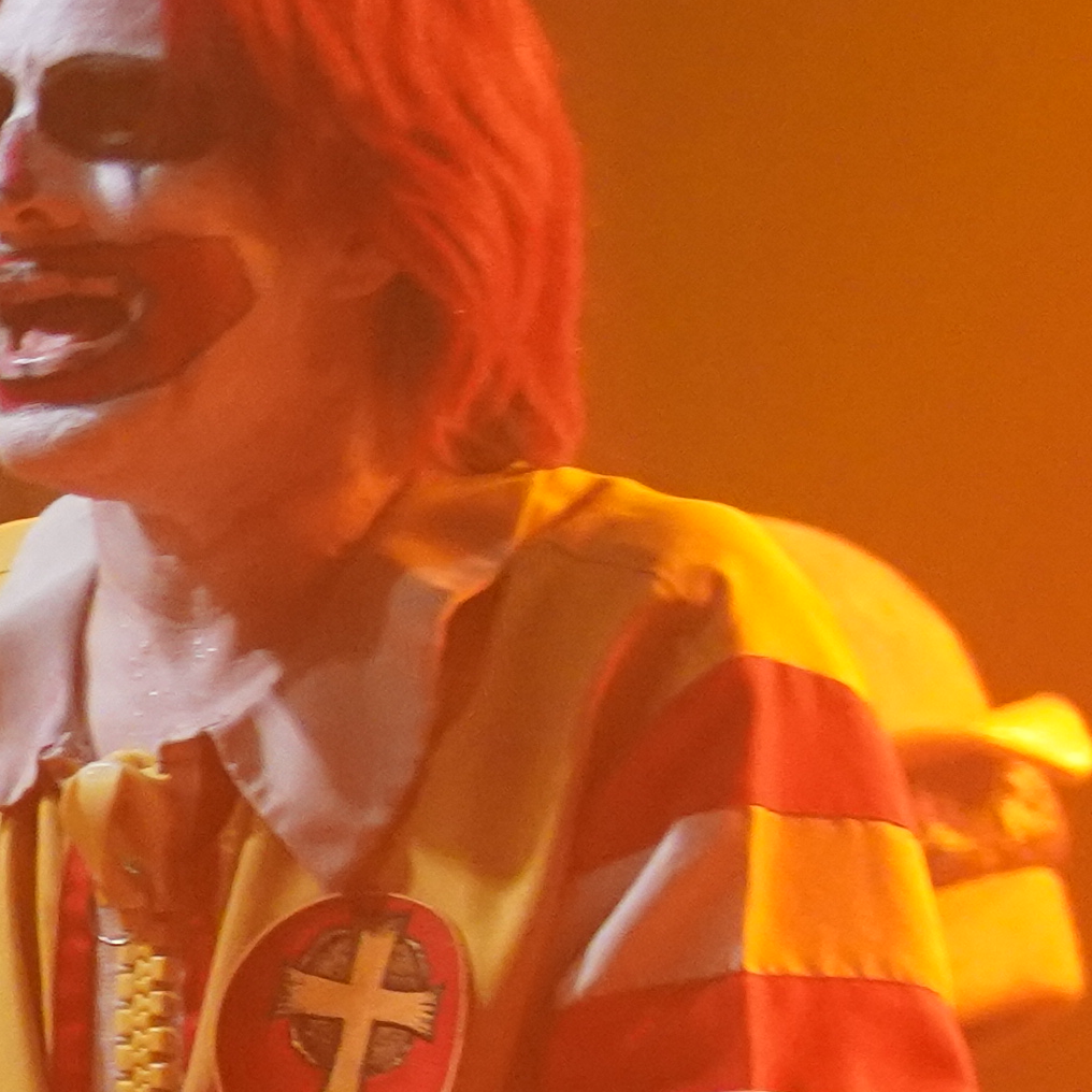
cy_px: 1025
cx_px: -1187
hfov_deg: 6.2
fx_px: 9851
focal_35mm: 276
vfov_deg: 6.3
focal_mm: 55
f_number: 4
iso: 6400
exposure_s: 1/160
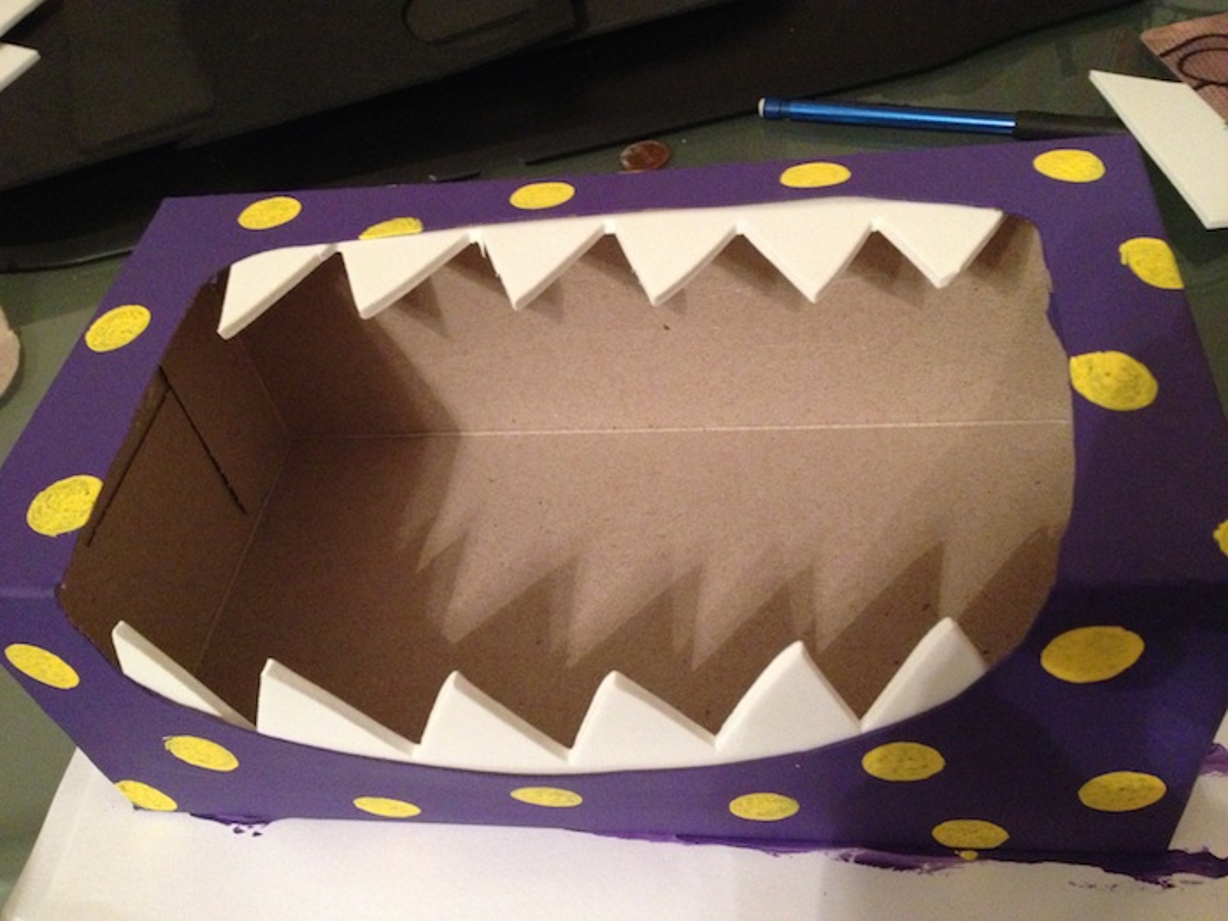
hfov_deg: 52.6
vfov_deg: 40.7
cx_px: 614
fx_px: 1242
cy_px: 460
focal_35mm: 35
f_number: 2.4
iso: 500
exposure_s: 1/15
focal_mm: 4.28
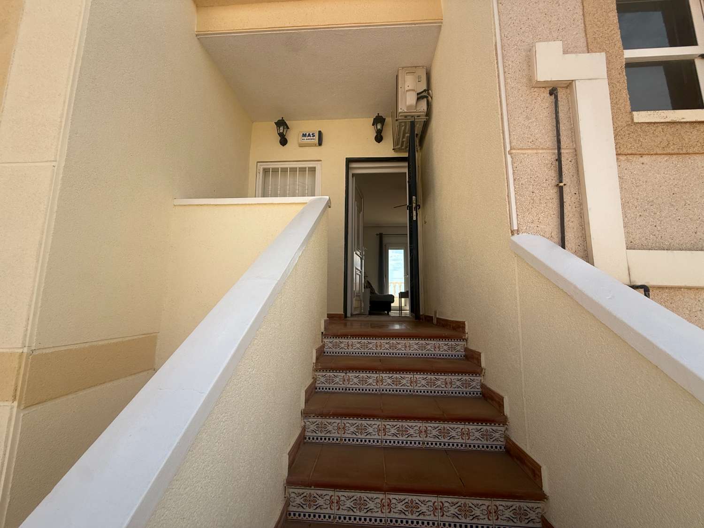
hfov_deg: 102.1
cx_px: 352
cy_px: 264
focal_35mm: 14
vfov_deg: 85.7
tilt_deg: +8.2
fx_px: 285
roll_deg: -0.8
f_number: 2.2
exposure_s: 1/1534
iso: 50
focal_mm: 2.22
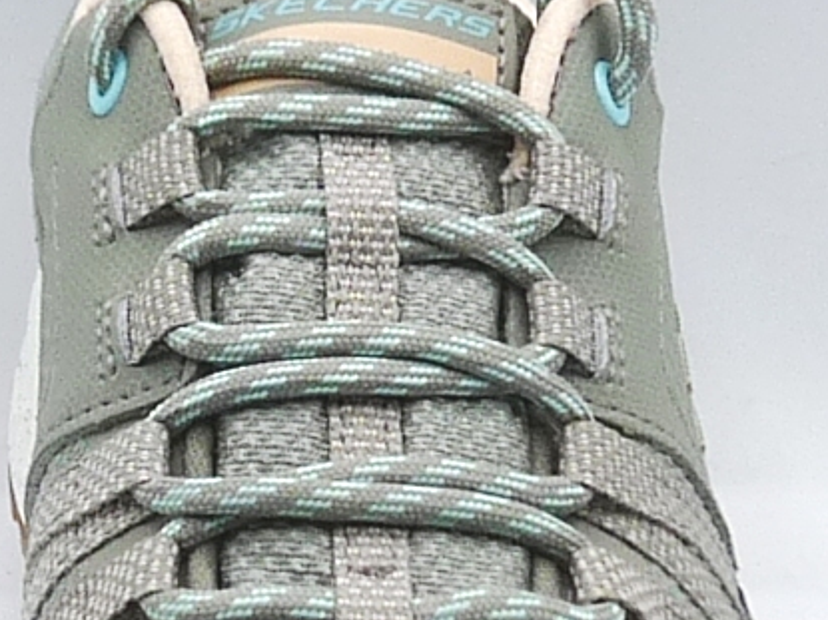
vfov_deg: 7.7
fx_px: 4615
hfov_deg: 10.3
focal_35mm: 193
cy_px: 498
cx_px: 369
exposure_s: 1/200
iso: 100
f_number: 4
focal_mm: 5
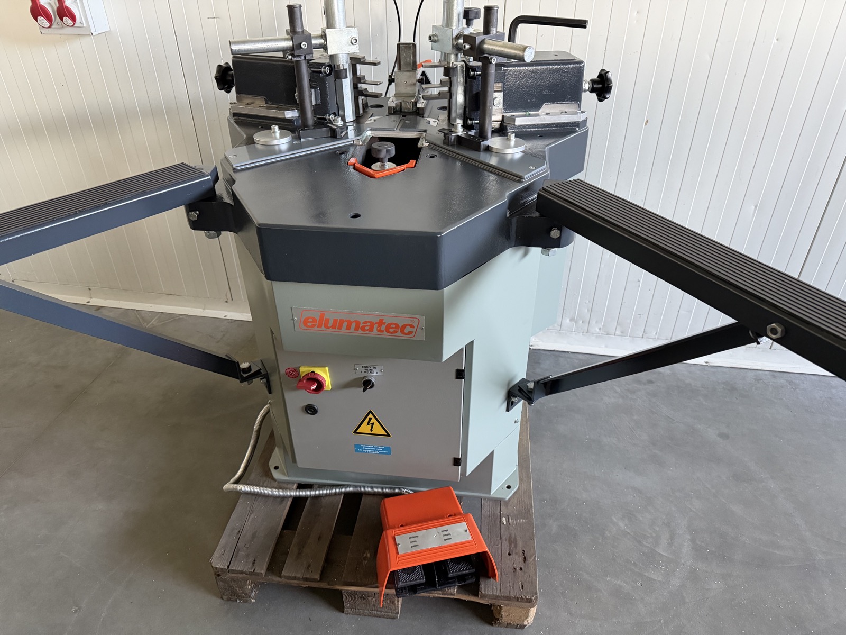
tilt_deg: -33.7
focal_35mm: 24
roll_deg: +0.3
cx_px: 423
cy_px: 318
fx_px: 587
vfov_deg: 56.8
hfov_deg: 71.6
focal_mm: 6.76
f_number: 1.78
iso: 640
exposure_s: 1/60
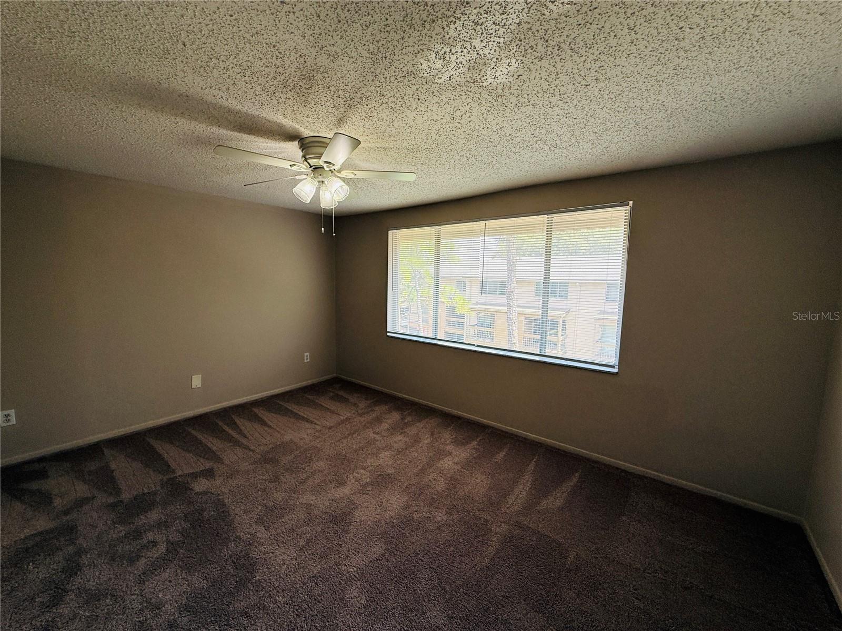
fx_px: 341
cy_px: 316
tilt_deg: -6.6
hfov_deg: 102.1
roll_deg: -1.0
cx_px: 421
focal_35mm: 14
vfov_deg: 85.7
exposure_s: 1/155
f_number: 2.2
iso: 50
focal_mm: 2.22
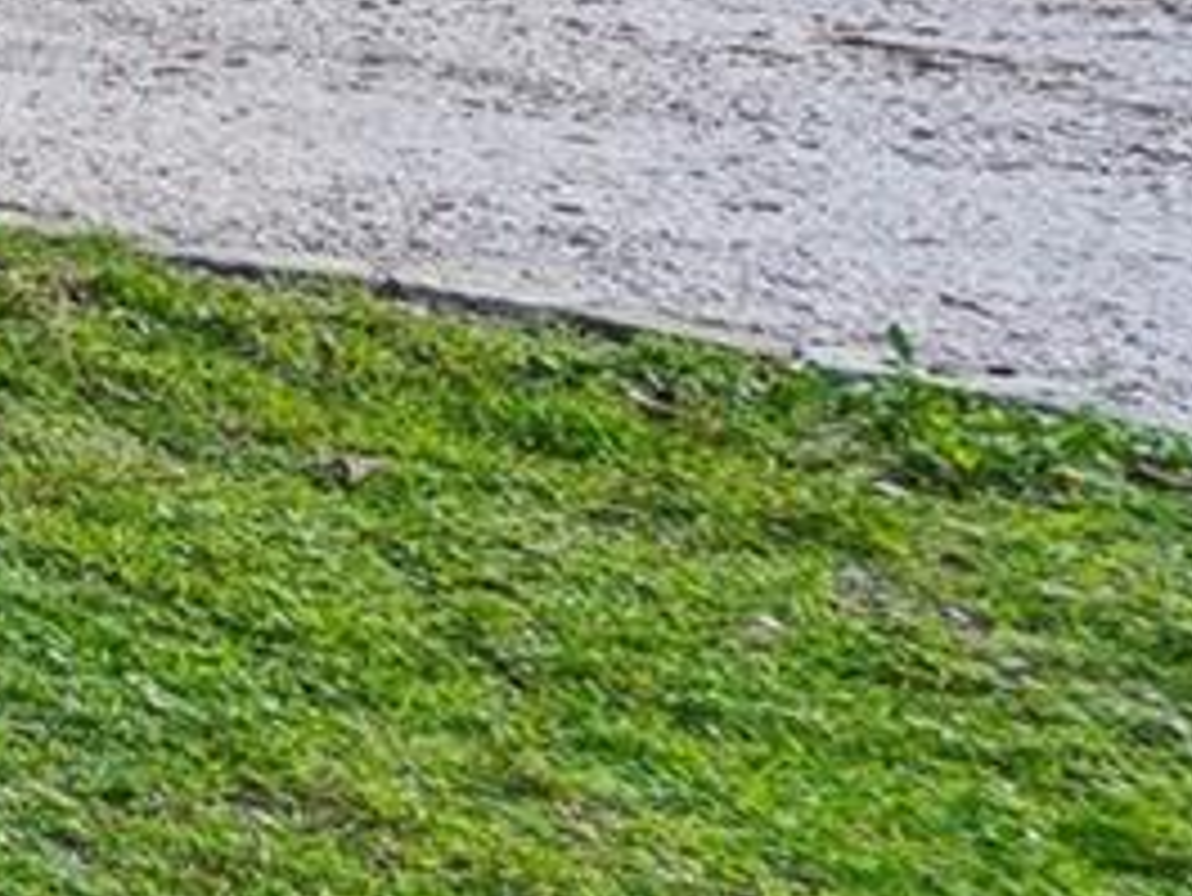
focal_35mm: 87
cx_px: -2227
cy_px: -585
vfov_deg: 15.2
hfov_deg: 12.1
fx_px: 2997
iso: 100
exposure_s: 1/60
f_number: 8
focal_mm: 10
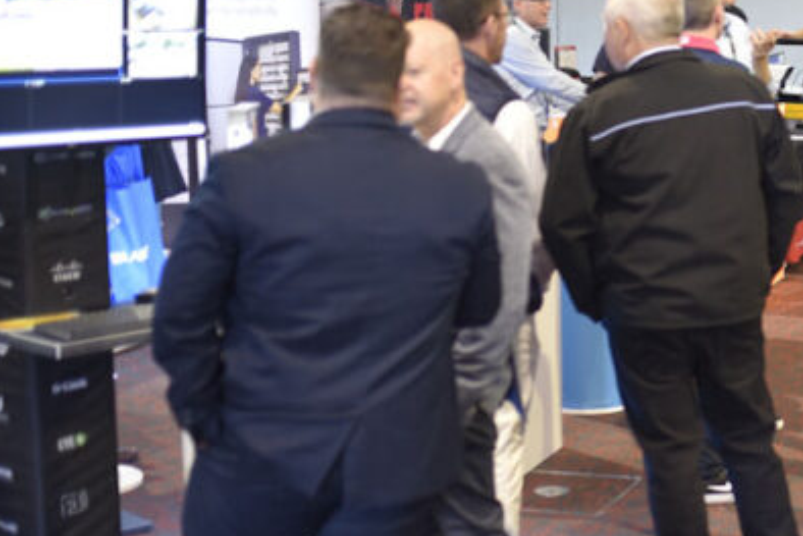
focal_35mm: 91
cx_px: 938
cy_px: 263
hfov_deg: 21.0
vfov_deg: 15.0
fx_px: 2030
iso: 800
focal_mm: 35
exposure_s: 1/60
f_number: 1.6
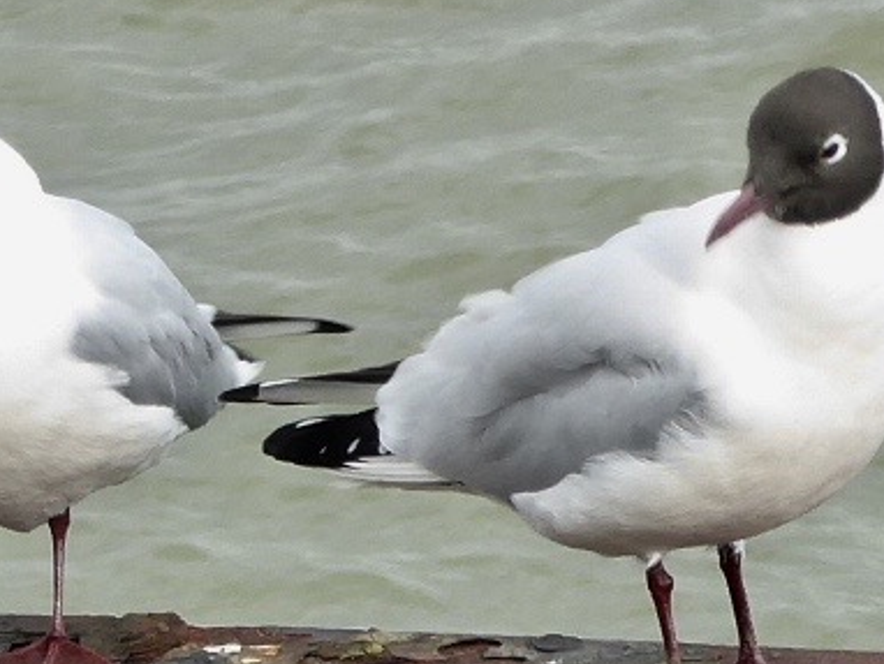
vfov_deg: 5.6
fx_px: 6848
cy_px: 375
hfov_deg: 7.4
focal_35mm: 268
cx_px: 366
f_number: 5.5
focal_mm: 28.7
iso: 125
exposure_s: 1/80
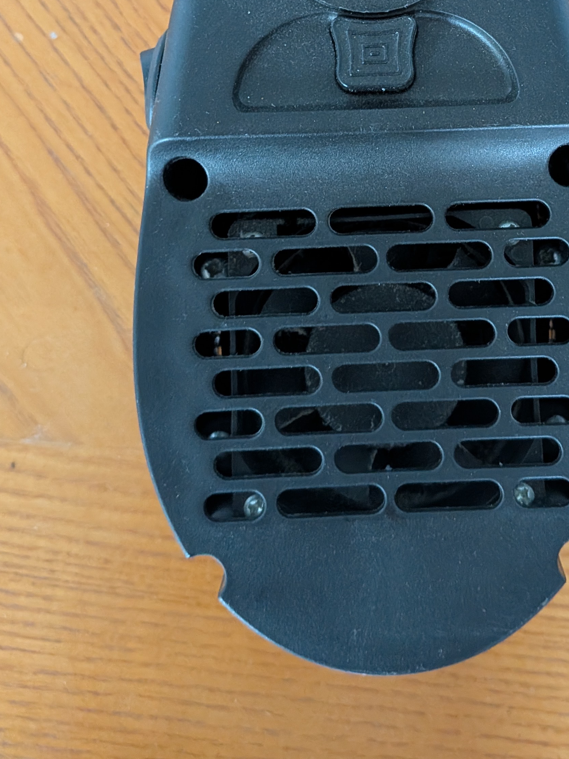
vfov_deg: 42.1
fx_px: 943
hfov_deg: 33.1
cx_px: 403
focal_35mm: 43
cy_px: 165
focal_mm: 4.53
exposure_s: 1/40
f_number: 1.7
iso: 1246
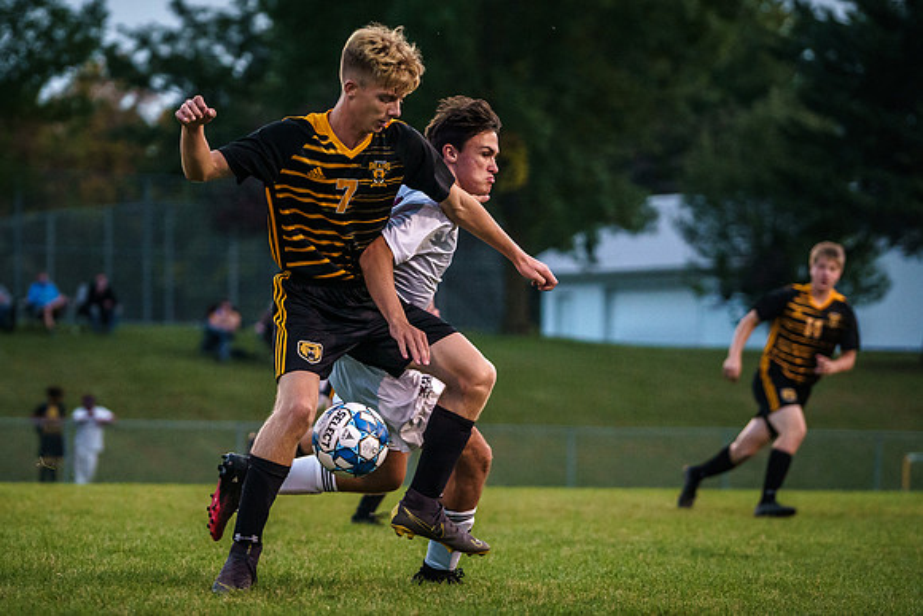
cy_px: 274
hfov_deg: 9.8
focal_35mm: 209
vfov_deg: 6.6
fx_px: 5371
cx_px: 407
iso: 4000
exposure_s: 1/1250
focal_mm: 169
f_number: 4
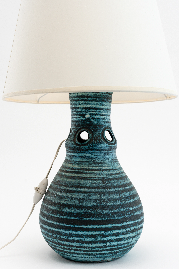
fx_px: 373
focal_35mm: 50
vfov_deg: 39.6
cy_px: 134
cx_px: 90
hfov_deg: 27.0
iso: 250
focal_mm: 50
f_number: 8
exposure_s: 1/80
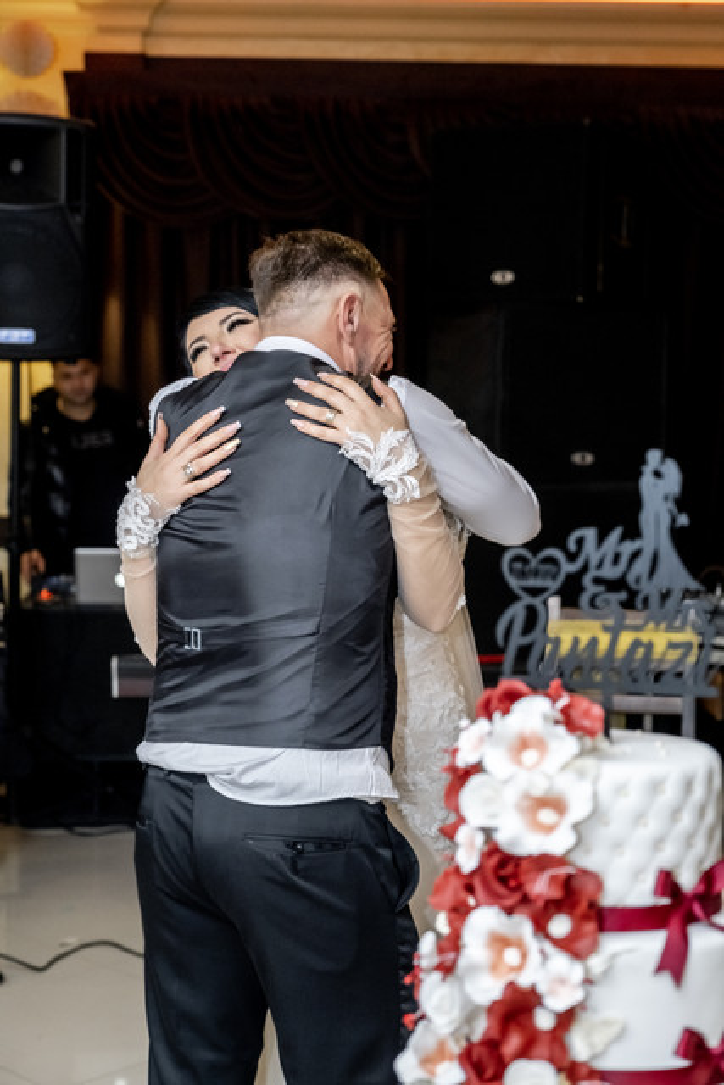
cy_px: 542
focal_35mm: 56
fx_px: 1688
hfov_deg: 24.2
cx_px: 362
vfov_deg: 35.6
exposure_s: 1/125
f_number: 2.8
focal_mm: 37.6
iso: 1250
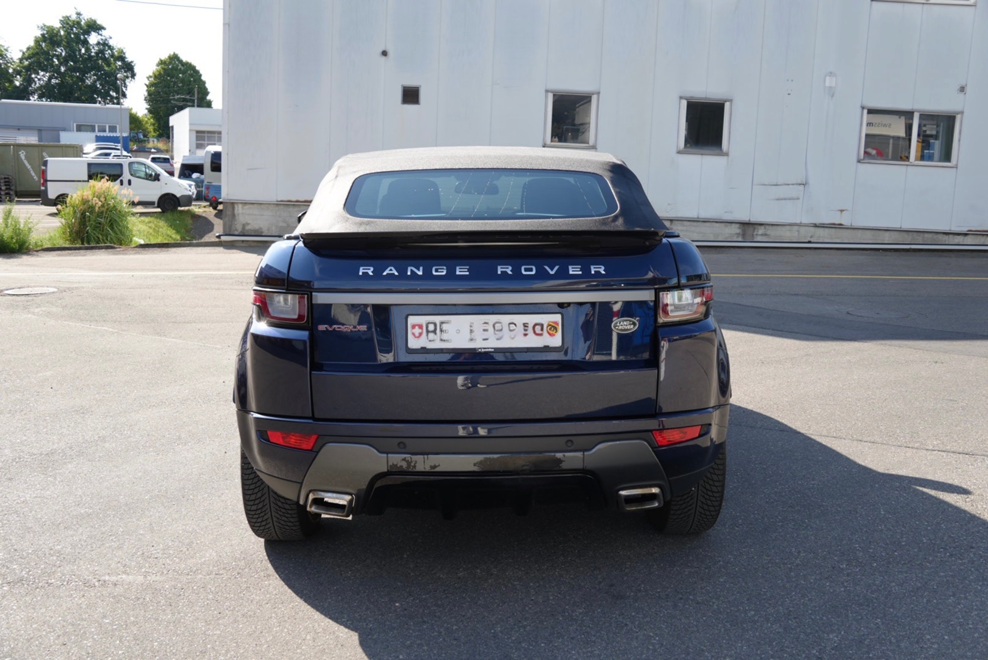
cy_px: 330
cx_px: 494
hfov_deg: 59.5
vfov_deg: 41.8
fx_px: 865
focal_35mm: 32
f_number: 4.5
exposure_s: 1/320
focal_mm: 21
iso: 100
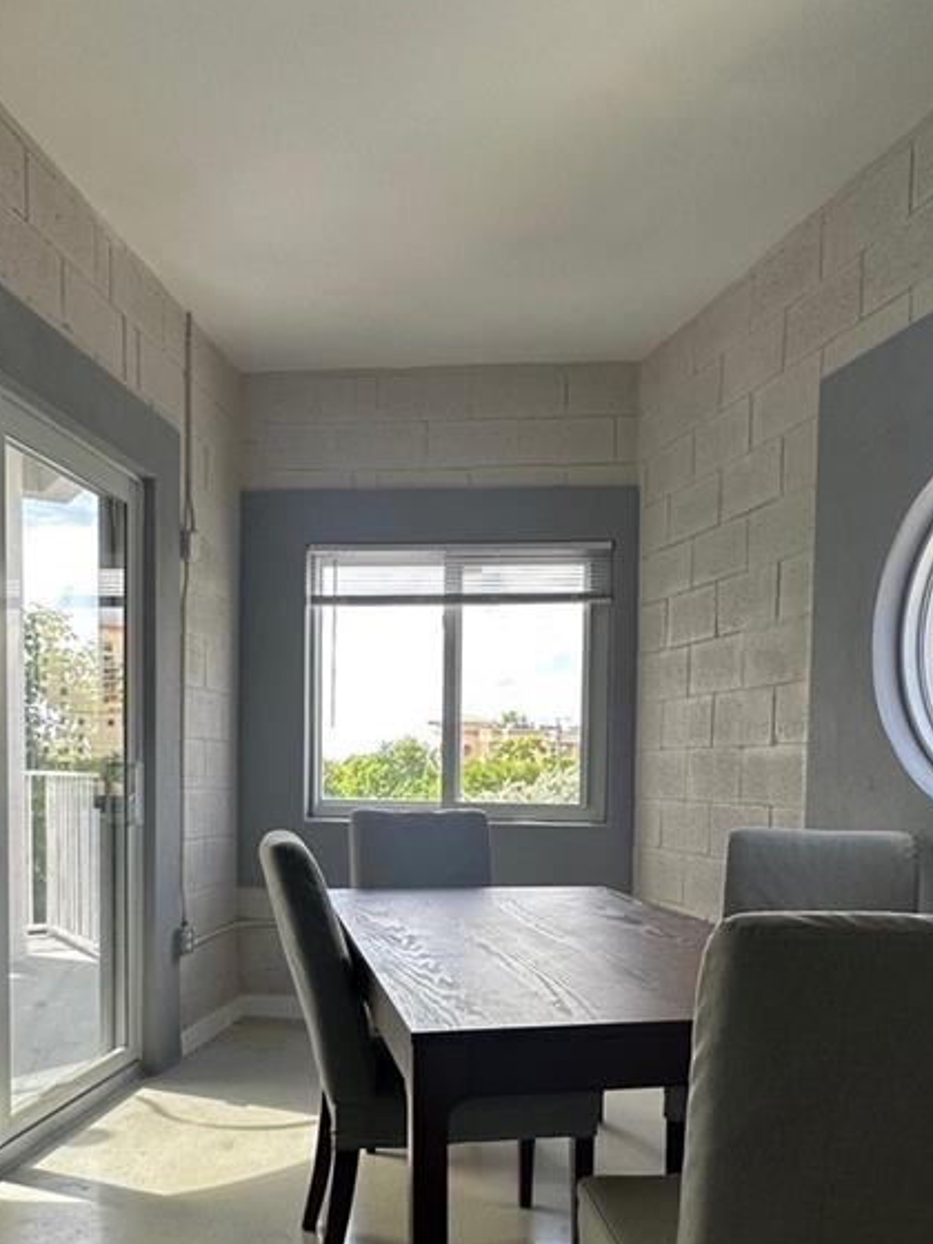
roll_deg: -1.8
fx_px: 1078
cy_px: 829
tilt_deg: -3.0
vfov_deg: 58.6
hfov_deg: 46.8
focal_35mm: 30
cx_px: 469
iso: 40
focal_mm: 2.22
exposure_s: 1/99
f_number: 2.2
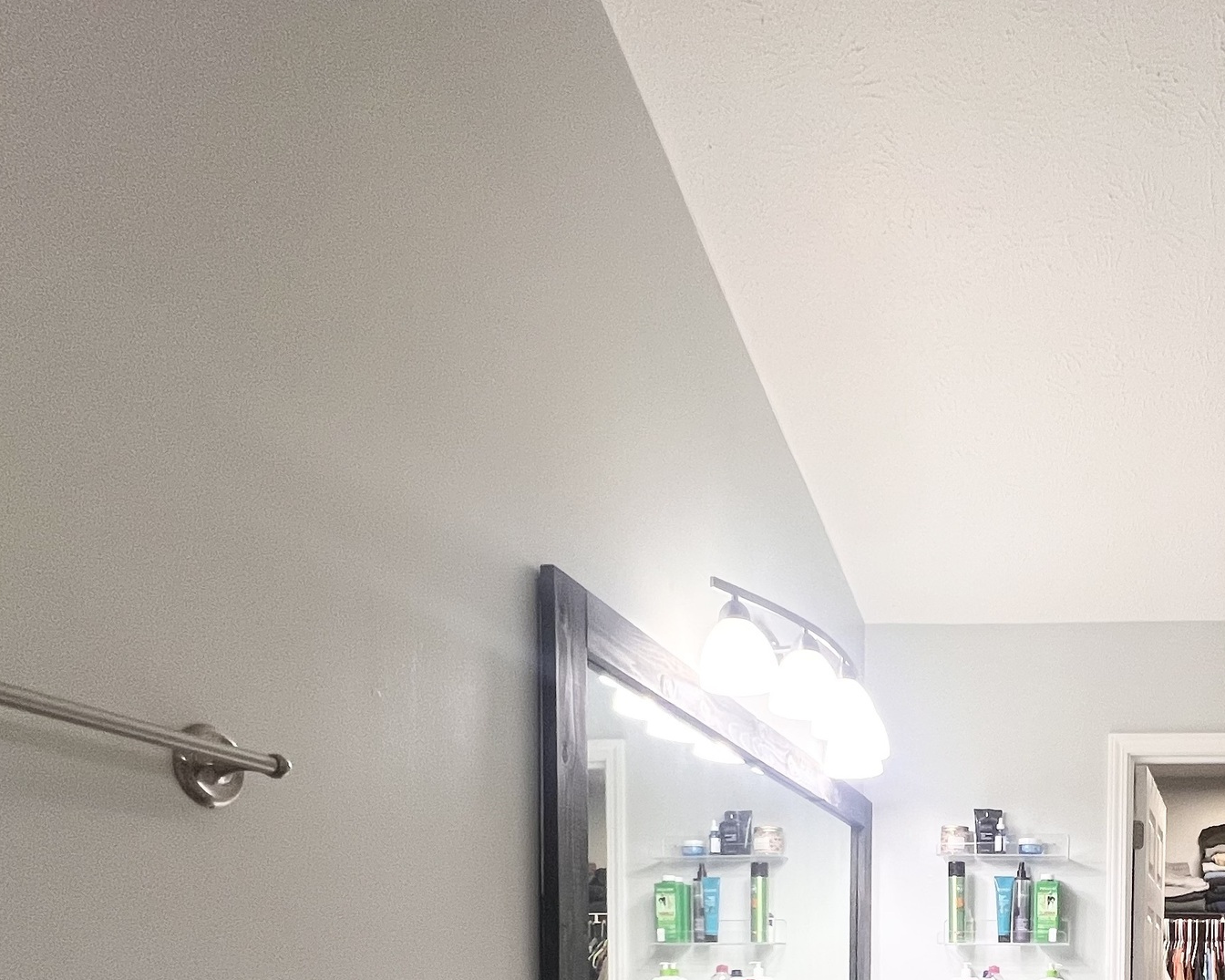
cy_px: 1025
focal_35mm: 29
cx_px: 1062
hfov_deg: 54.1
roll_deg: -0.7
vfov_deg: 41.8
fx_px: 1051
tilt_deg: -2.7
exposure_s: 1/120
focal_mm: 1.57
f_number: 1.8
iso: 160
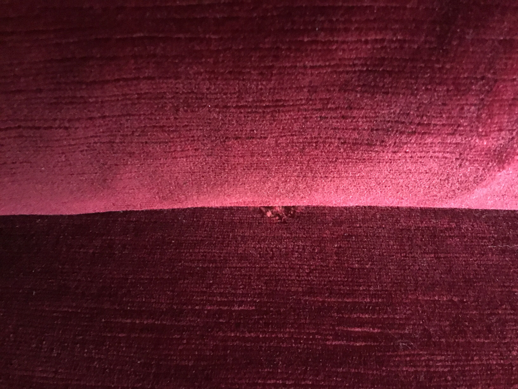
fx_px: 464
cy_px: 194
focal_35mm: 31
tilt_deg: -86.4
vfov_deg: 45.4
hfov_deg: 58.4
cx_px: 259
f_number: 2.4
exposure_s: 1/17
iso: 800
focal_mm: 3.3
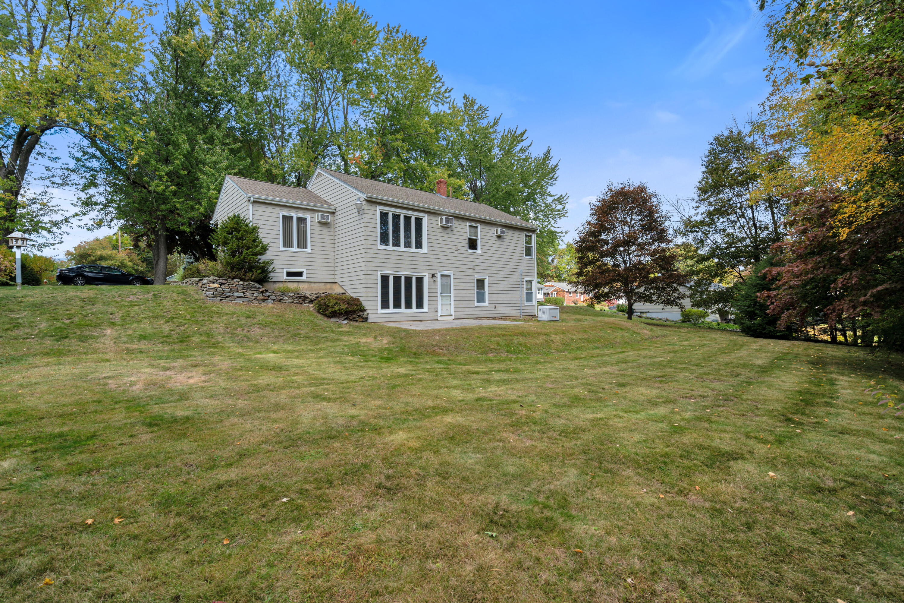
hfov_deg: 96.7
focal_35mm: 16
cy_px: 302
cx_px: 452
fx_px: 402
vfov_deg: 73.7
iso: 100
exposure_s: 1/125
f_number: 8
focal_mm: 16
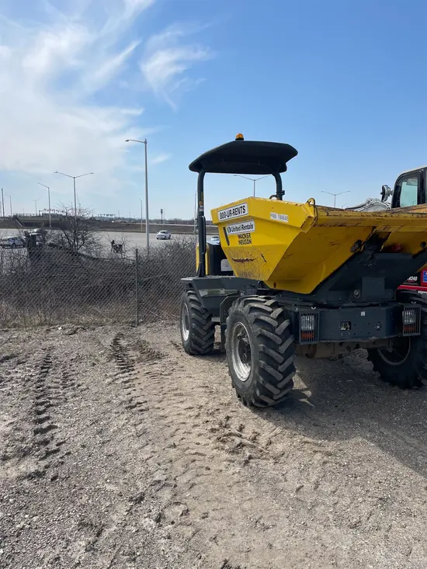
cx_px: 214
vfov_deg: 67.3
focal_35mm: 26
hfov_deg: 53.1
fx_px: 428
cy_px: 284
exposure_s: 1/6897
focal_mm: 4.2
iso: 50
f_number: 1.6
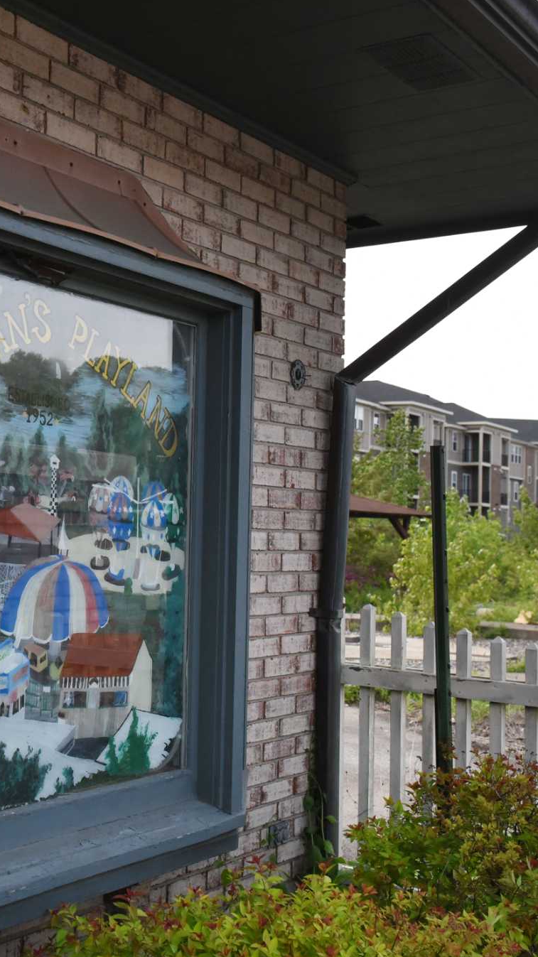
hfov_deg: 23.1
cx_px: 96
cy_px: 483
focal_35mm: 51
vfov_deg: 40.6
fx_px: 1294
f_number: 6.3
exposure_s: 1/4000
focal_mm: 32
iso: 2500
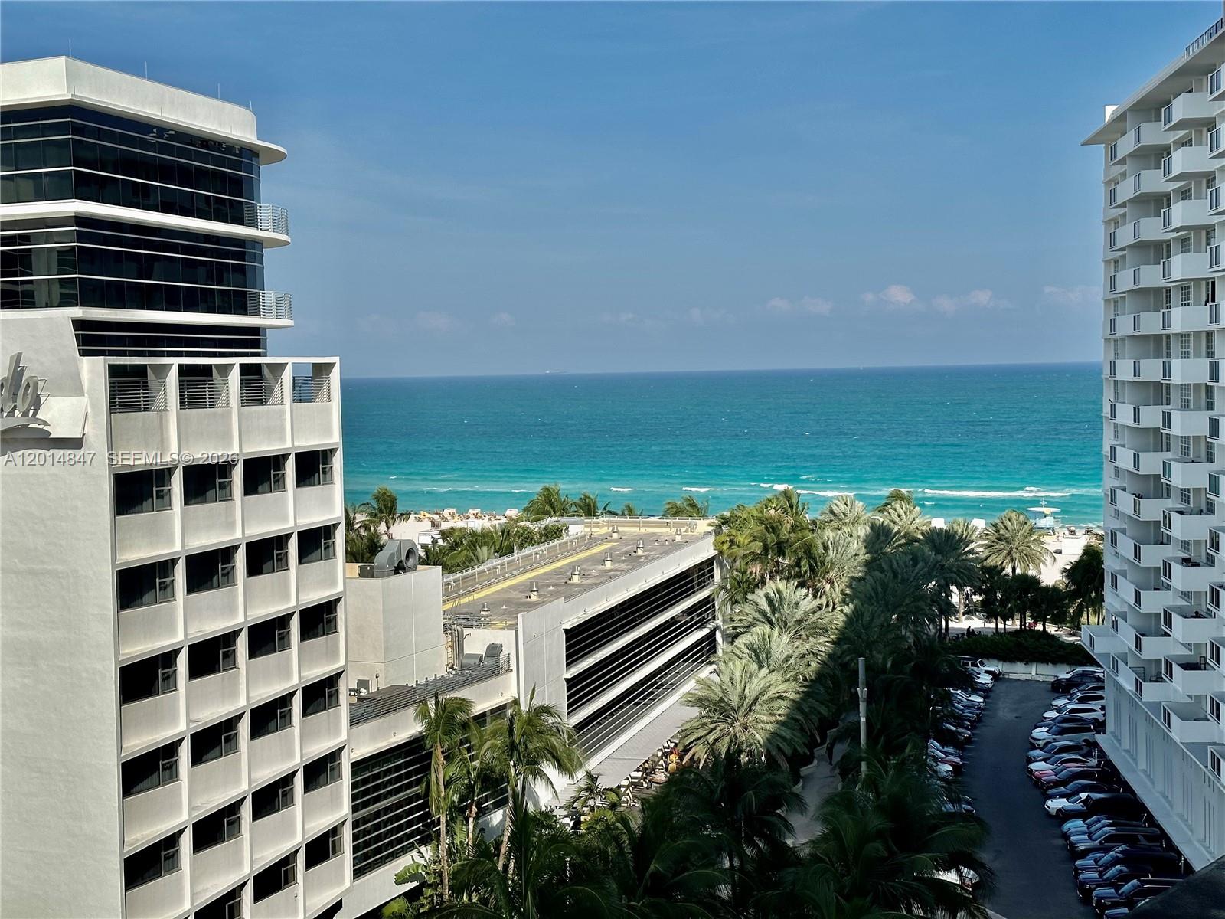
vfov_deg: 30.3
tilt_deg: -3.7
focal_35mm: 48
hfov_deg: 39.7
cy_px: 460
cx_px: 612
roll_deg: +1.7
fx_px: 1699
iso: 64
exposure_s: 1/7092
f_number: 1.78
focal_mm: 6.86
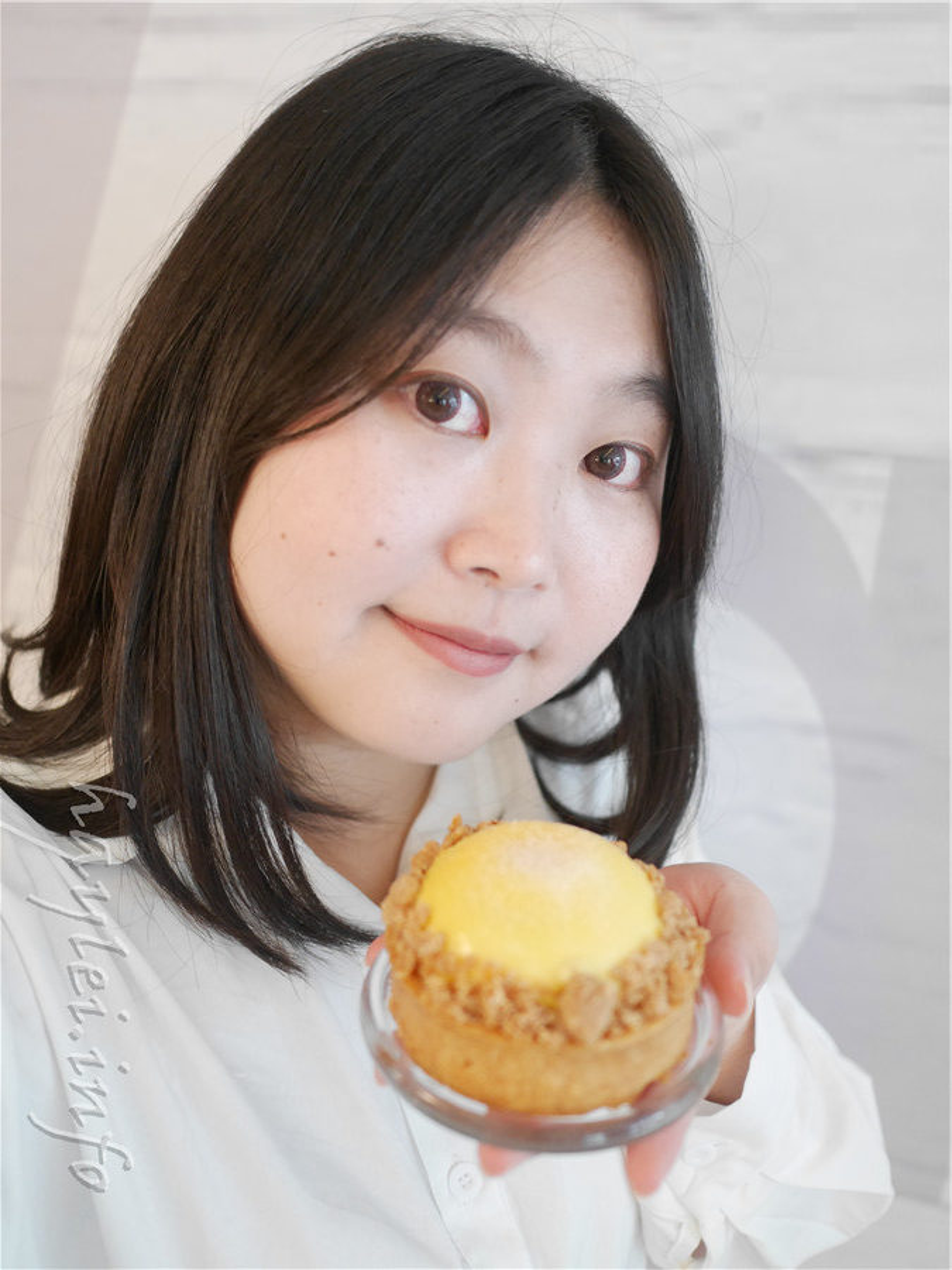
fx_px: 1100
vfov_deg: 60.0
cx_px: 476
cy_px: 635
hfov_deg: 46.8
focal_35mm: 30
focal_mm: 15
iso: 1250
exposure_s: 1/125
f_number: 1.7
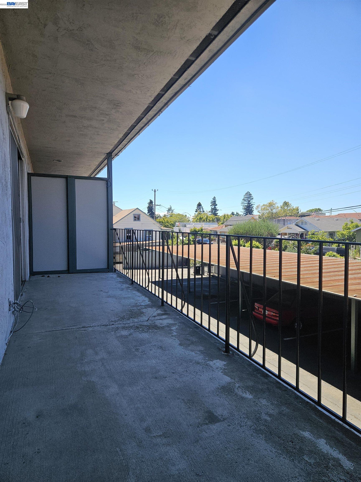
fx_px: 320
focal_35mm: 23
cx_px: 180
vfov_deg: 73.9
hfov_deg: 58.9
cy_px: 241
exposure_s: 1/2000
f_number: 1.8
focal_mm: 5.4
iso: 50
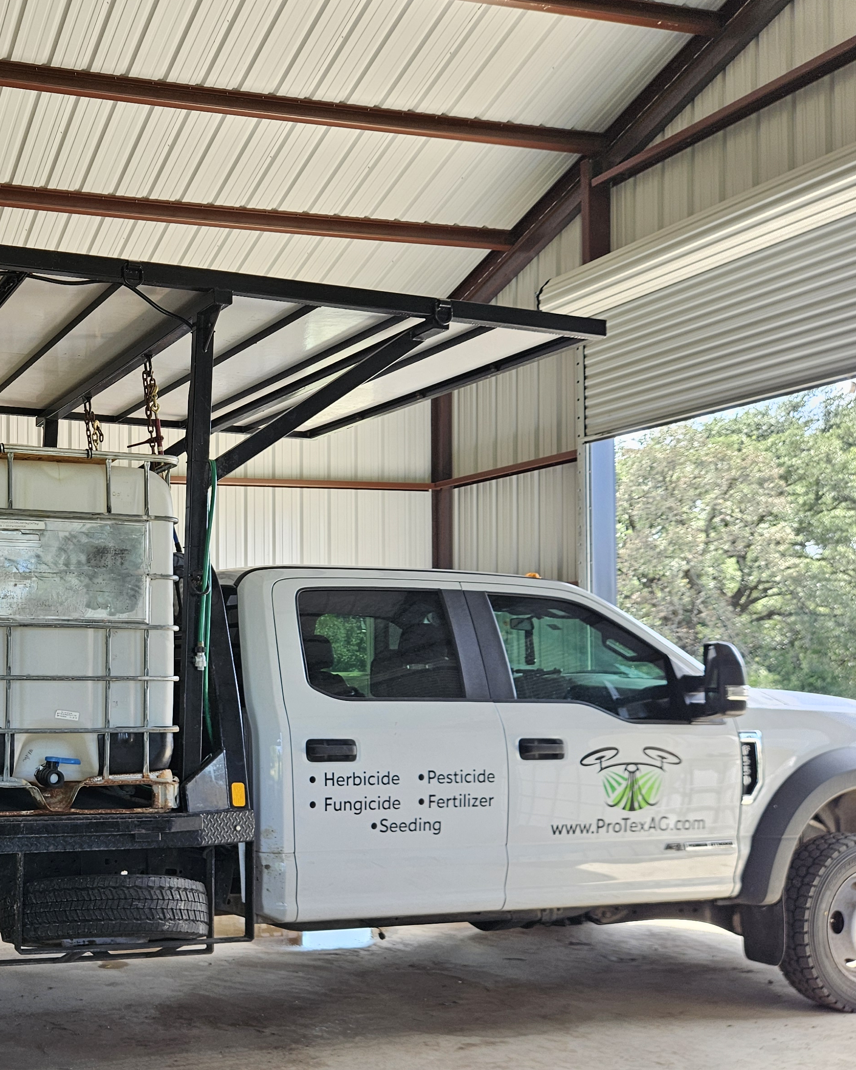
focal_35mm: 38
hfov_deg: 36.3
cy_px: 608
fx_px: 1203
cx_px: 55
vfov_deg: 47.8
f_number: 1.8
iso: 50
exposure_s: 1/180
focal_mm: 5.4
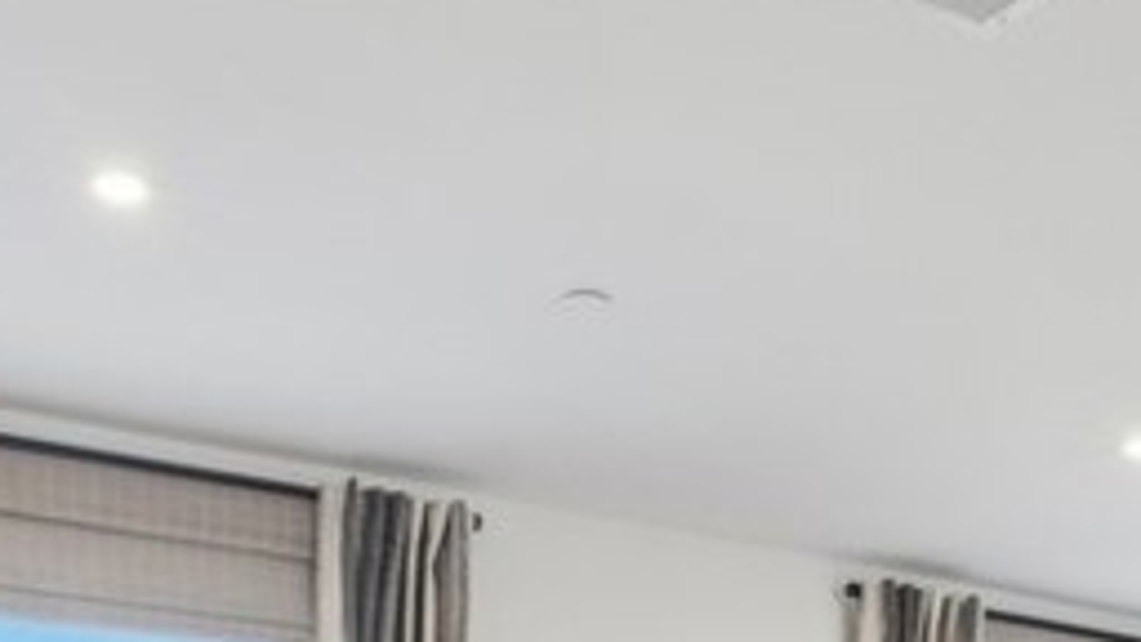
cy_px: 1132
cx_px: 722
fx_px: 2027
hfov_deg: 31.3
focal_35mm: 67
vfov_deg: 15.6
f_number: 7.1
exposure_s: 1/30
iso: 400
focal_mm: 16
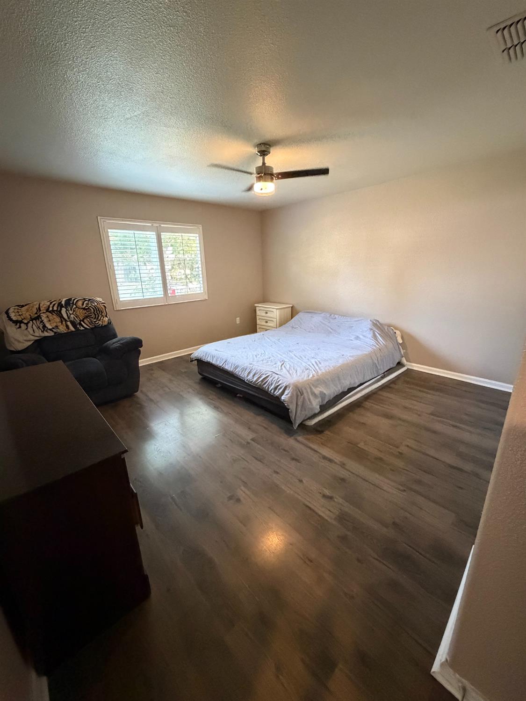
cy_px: 350
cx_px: 263
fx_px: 284
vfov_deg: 102.0
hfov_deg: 85.7
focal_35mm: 14
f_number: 2.2
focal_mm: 2.22
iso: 1000
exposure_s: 1/60
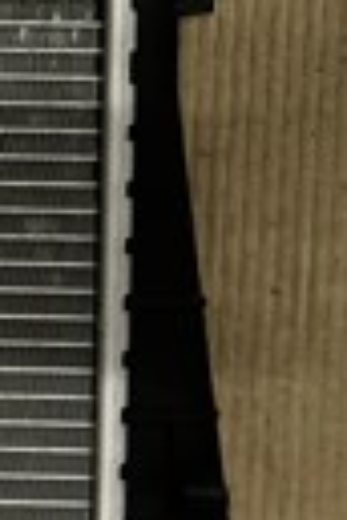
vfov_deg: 15.1
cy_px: 26
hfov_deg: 8.4
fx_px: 1937
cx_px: -730
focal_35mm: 134
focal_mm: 5.7
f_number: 1.5
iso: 500
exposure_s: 1/33
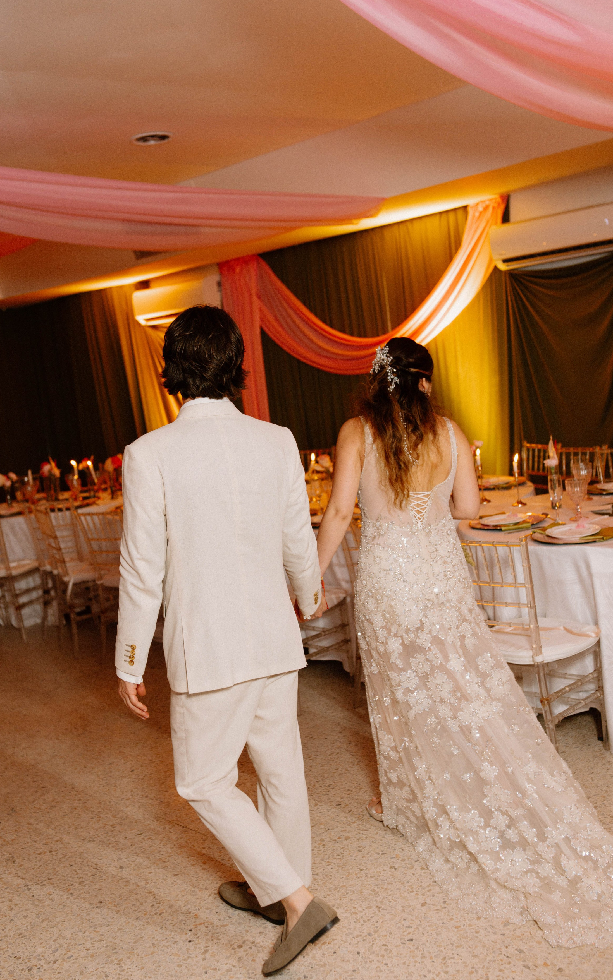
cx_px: 279
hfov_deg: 32.7
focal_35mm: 39
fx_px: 1042
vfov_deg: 50.4
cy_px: 492
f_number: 2.8
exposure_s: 1/160
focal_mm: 35
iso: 400
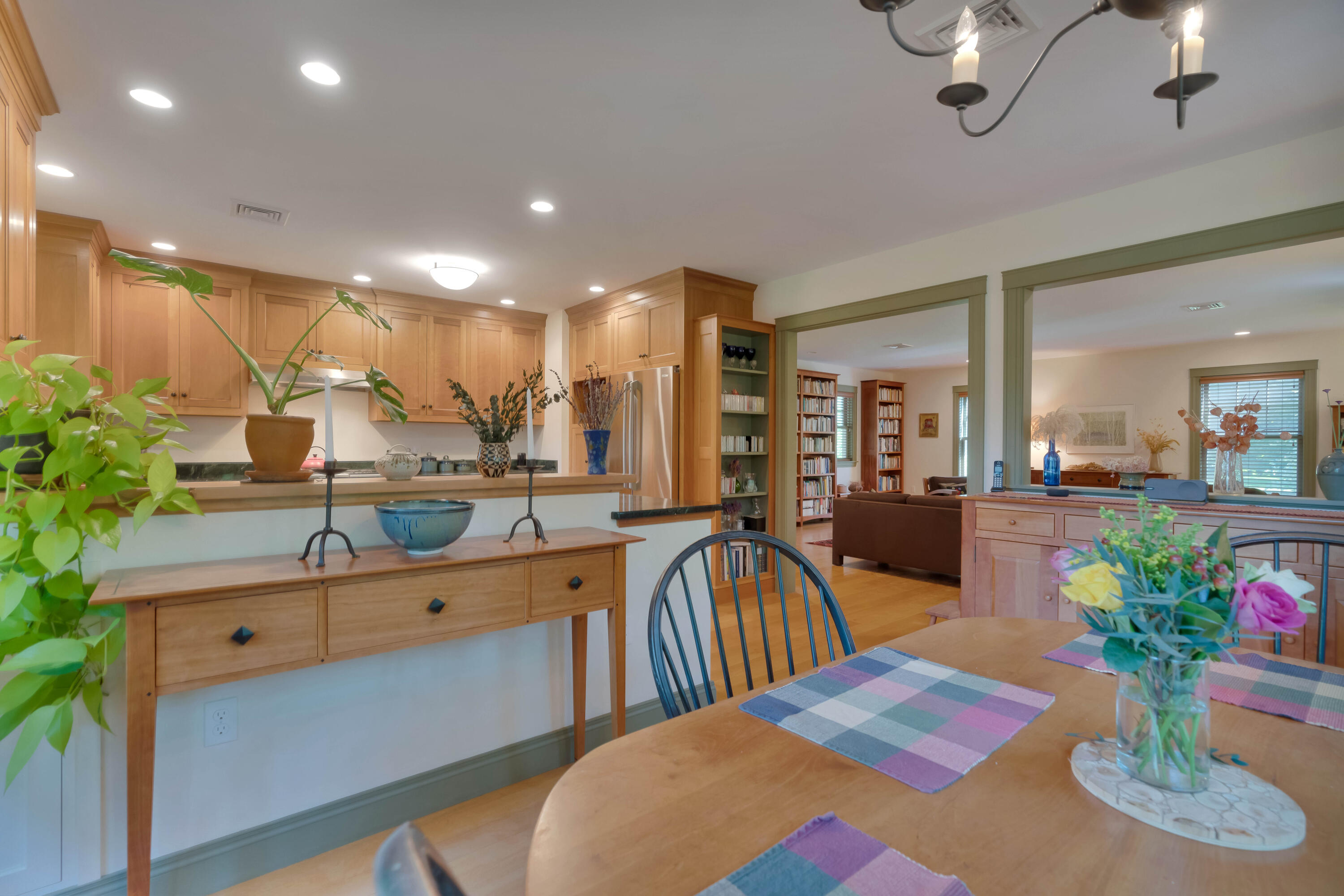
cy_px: 448
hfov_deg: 96.7
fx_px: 597
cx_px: 672
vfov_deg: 73.8
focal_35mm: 16
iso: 800
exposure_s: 1/60
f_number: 8
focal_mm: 16
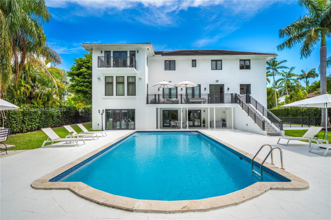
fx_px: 165
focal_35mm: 18
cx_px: 166
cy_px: 110
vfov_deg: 67.4
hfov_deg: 90.0
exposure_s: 1/500
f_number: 8
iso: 200
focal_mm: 18
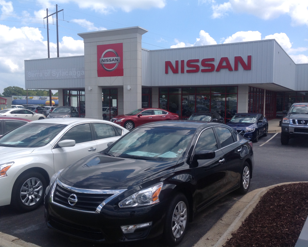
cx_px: 159
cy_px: 122
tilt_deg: -4.3
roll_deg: -0.7
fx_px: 337
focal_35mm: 37
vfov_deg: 40.1
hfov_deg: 49.1
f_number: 2.4
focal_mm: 4.28
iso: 50
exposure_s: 1/1513
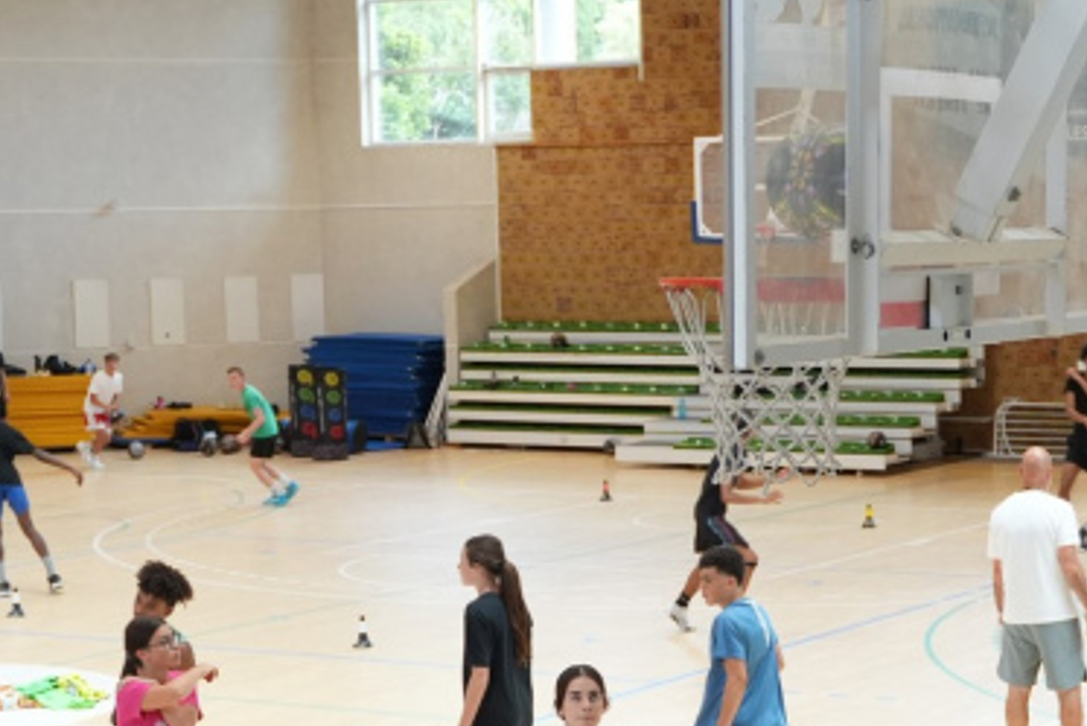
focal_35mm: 90
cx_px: 790
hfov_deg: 22.4
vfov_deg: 15.0
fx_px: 2718
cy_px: 681
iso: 1000
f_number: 2.8
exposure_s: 1/640
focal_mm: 28
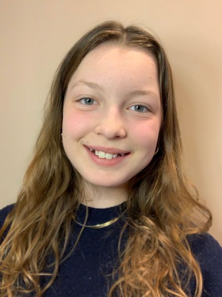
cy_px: 148
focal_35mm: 32
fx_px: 274
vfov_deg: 56.8
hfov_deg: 44.2
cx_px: 111
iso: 80
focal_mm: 2.87
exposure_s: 1/44
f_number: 2.2
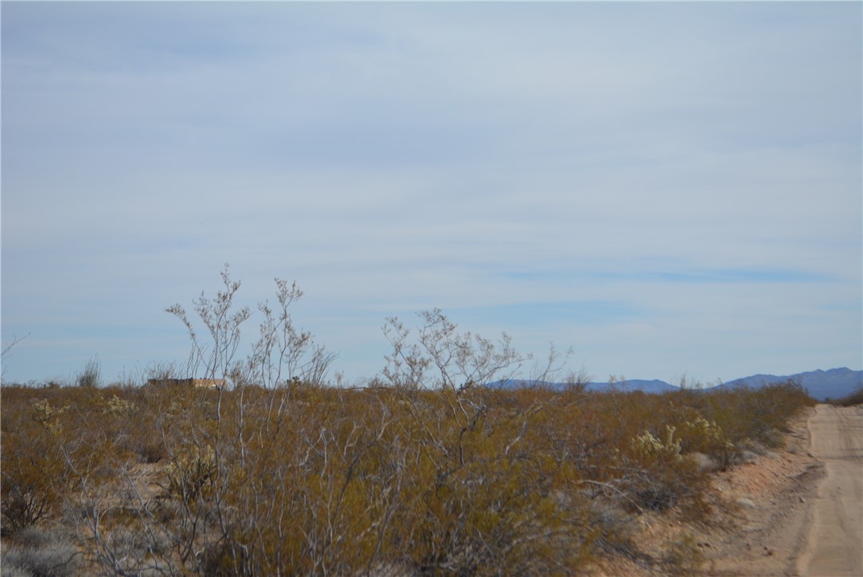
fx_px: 1979
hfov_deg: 24.6
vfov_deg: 16.6
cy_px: 288
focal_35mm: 82
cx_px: 432
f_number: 7.1
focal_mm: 55
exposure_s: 1/1600
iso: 400
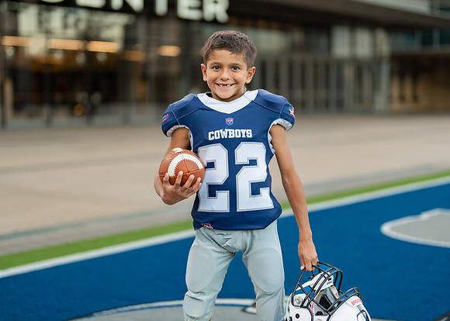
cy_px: 146
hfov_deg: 33.5
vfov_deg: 24.2
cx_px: 228
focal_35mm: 59
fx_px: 748
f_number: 1.2
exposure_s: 1/400
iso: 160
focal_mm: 50
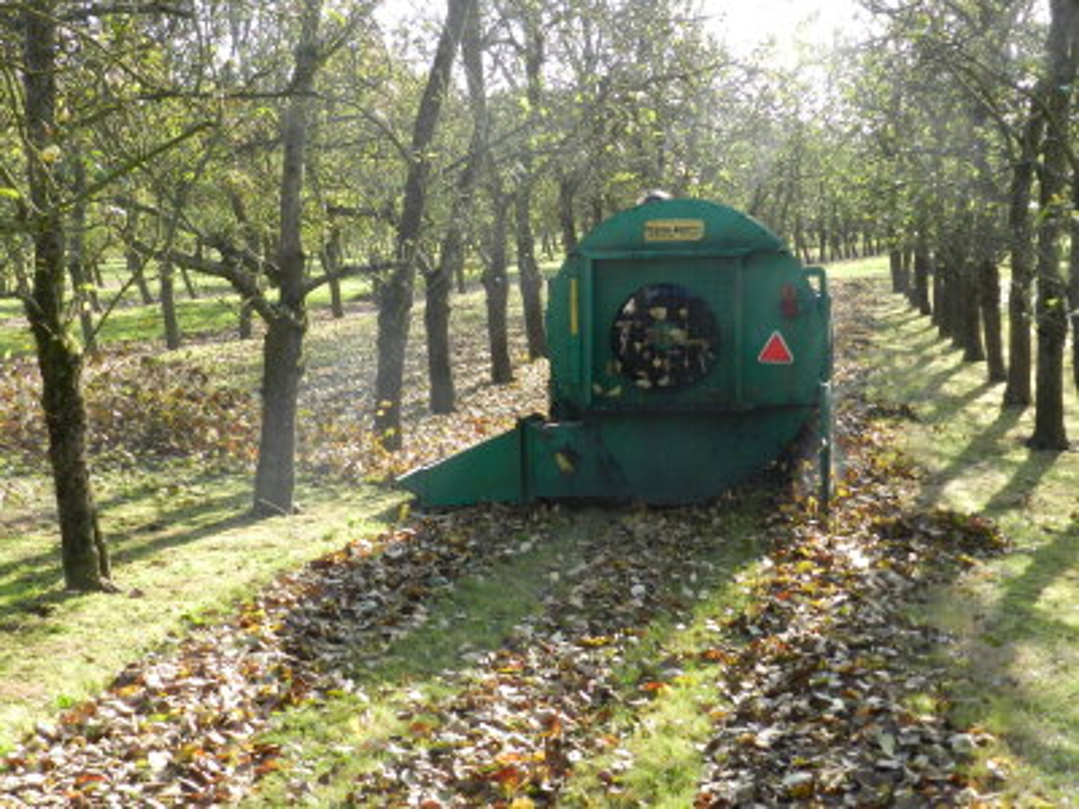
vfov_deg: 27.5
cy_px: 404
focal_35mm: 53
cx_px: 540
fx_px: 1652
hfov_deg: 36.2
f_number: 4.4
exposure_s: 1/160
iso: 160
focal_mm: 9.4
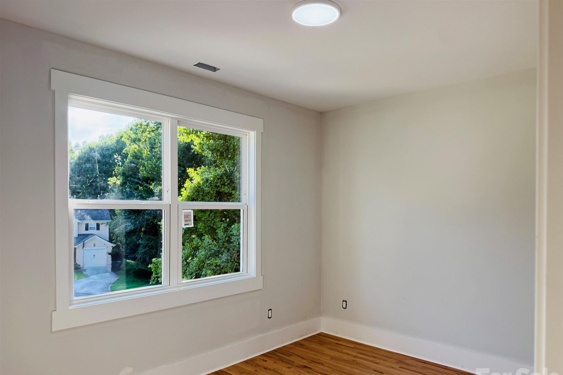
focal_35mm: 25
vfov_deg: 51.1
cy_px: 211
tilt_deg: -0.8
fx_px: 391
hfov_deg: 71.5
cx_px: 282
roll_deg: -0.2
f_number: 1.78
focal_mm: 6.76
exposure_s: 1/372
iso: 100
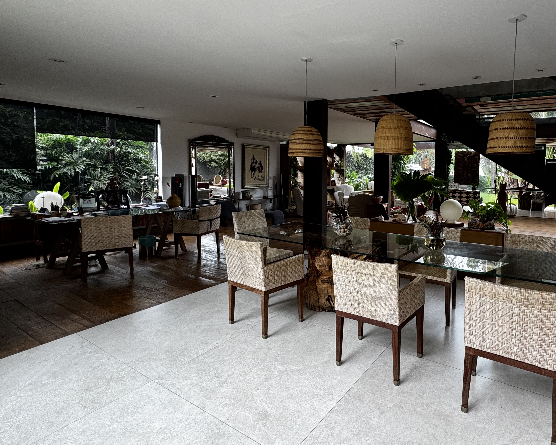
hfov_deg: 78.5
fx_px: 329
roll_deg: +0.1
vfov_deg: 67.8
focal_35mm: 20
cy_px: 194
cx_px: 357
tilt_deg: -4.0
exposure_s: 1/99
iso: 100
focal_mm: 2.22
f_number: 2.2
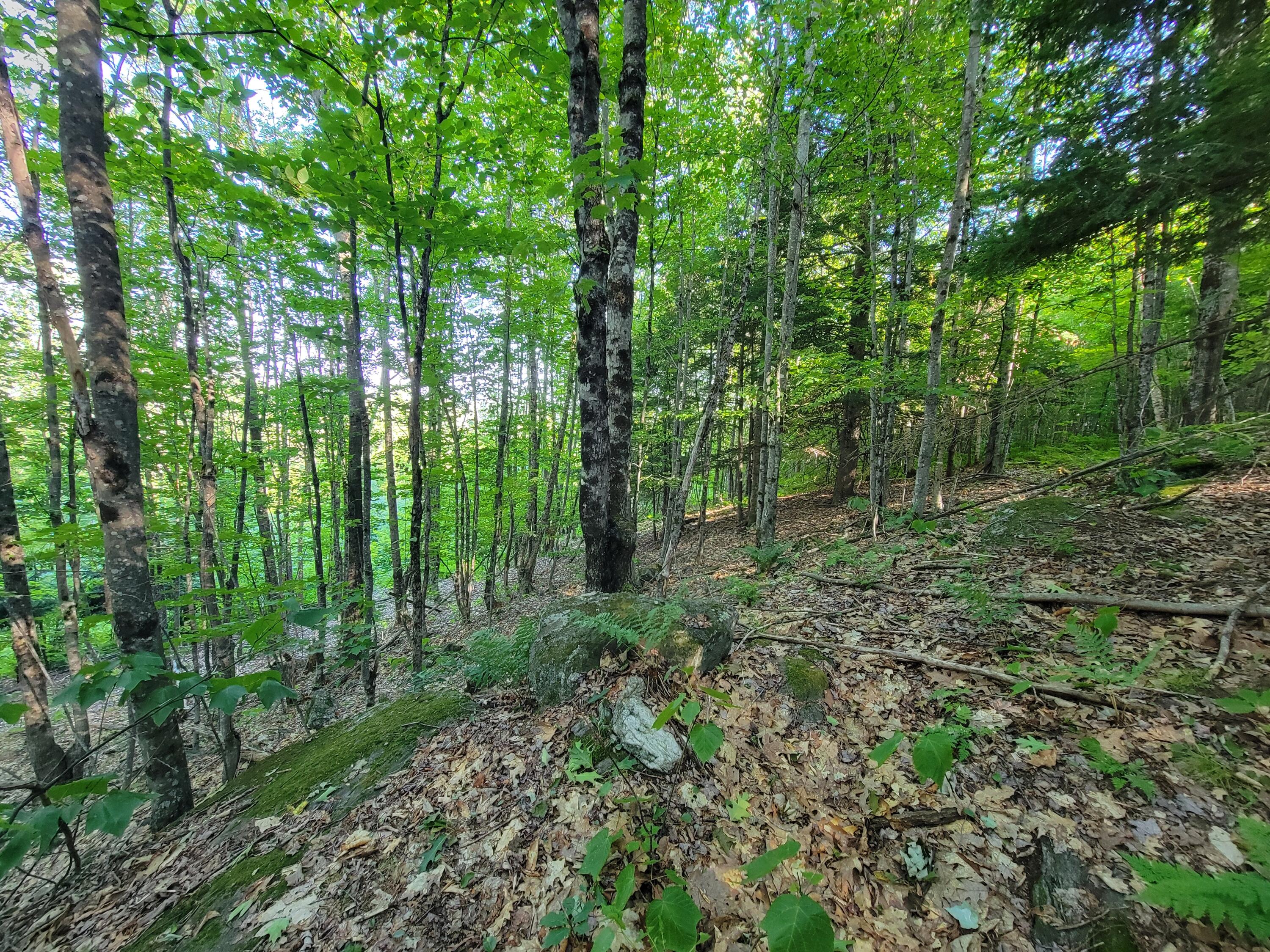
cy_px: 476
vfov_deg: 89.9
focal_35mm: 13
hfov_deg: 106.2
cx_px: 635
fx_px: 477
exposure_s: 1/60
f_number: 2.2
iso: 250
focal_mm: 2.2
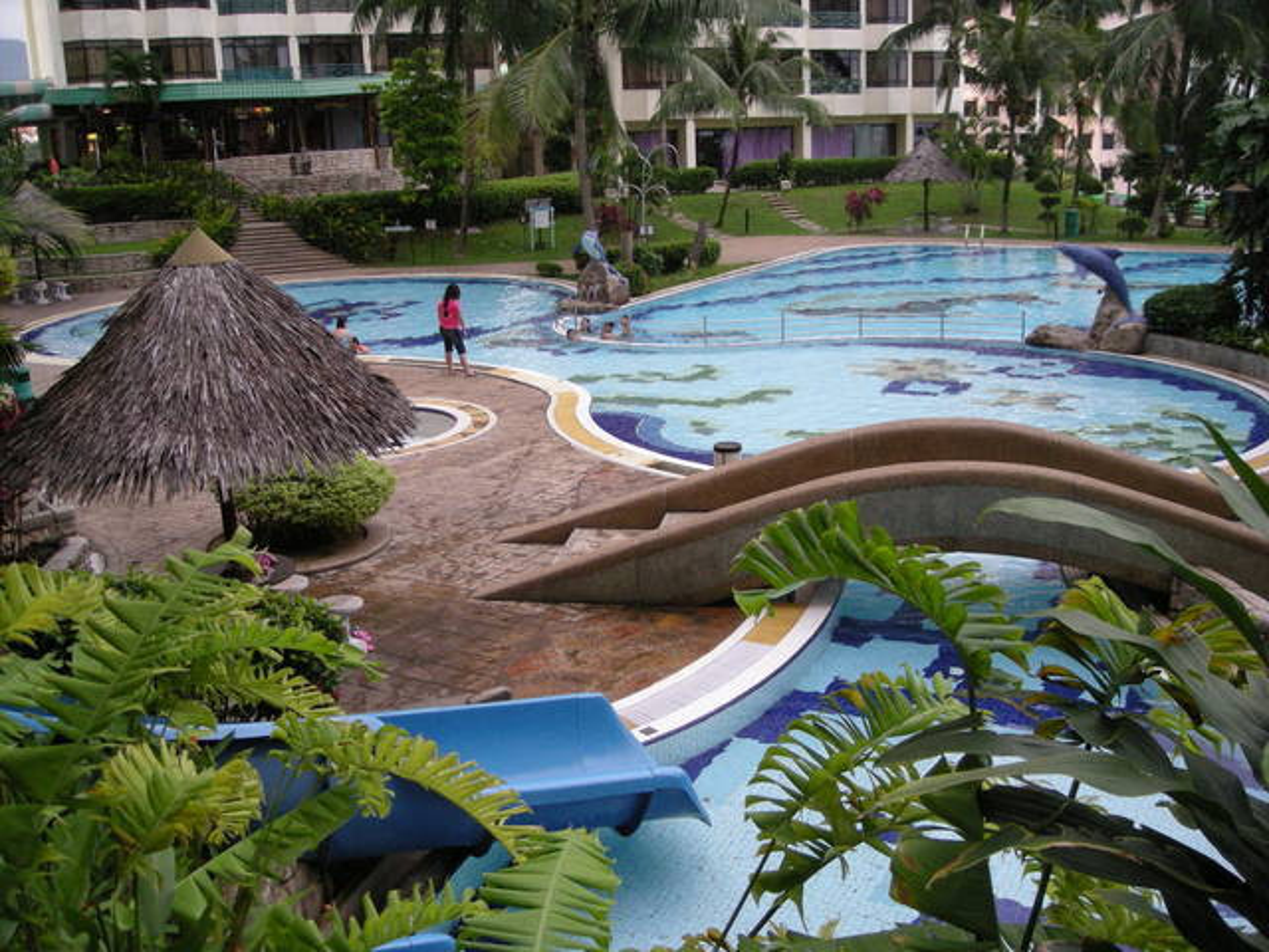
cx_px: 634
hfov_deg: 52.6
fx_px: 1283
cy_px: 476
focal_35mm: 35
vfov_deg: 40.7
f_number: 2.8
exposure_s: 1/60
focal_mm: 5.7
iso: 200
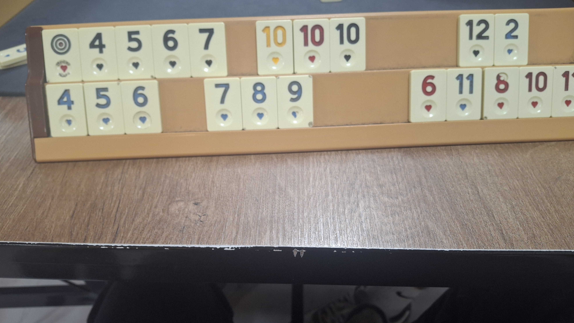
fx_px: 426
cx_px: 282
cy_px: 170
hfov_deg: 67.9
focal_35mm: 28
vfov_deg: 41.5
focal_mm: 4.69
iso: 200
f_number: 1.8
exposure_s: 1/50
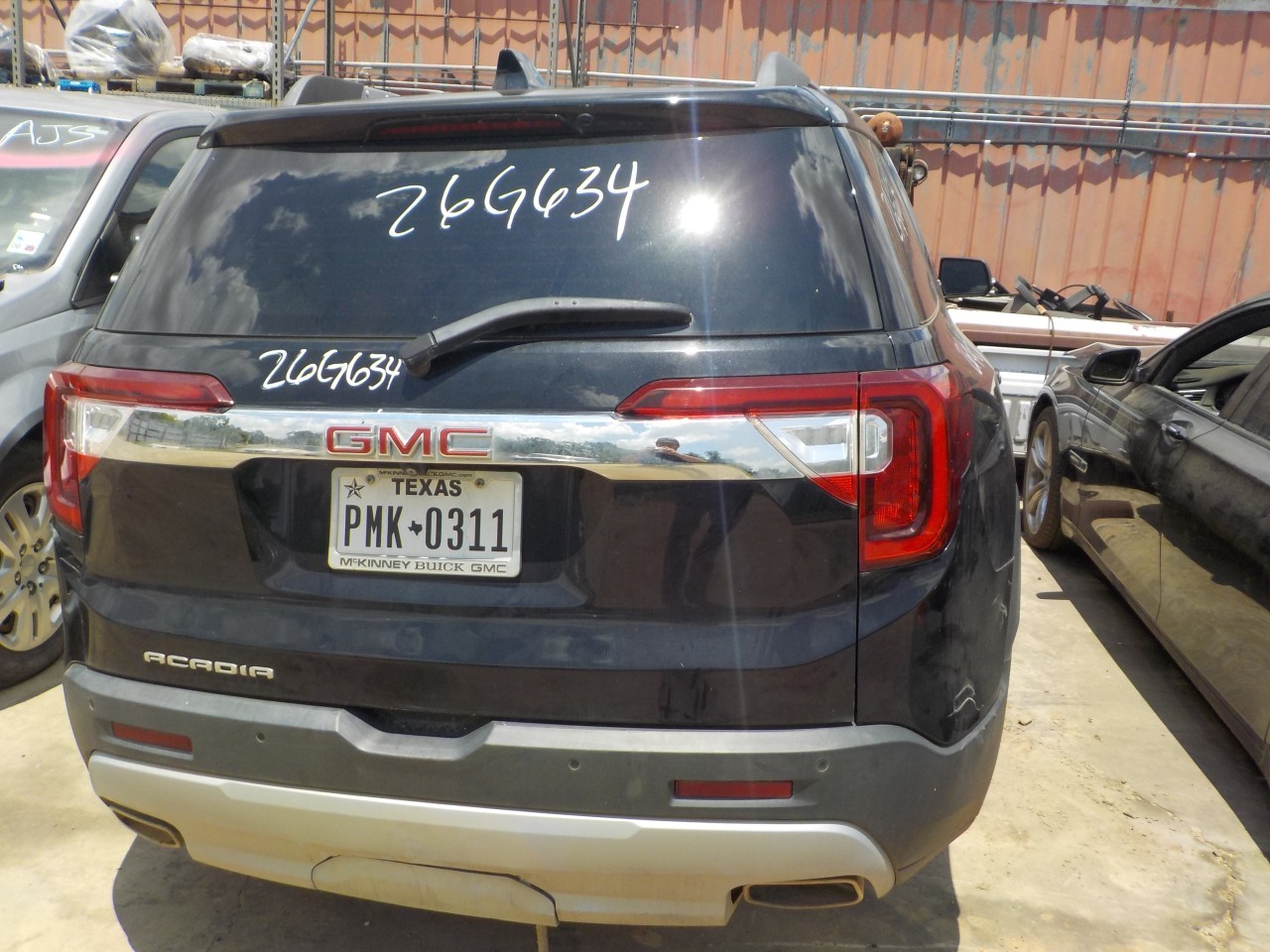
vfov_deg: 46.8
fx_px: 1101
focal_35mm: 30
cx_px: 635
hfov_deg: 60.0
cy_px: 476
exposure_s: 1/1000
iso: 125
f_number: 3.3
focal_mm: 4.1
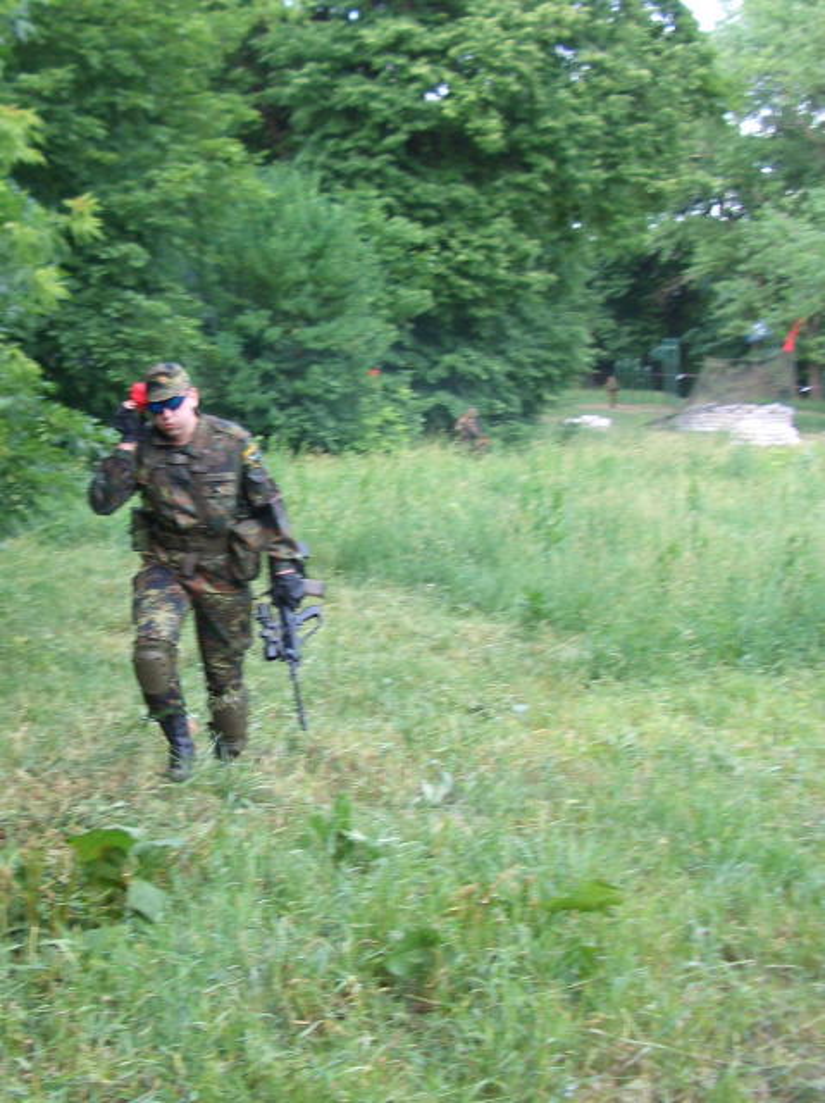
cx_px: 412
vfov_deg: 52.7
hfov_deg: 40.6
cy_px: 552
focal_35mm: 35
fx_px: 1114
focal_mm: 5.8
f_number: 2.6
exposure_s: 1/80
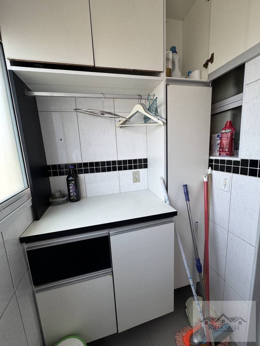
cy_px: 173
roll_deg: +3.2
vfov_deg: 102.1
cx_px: 130
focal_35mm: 14
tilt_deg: -10.1
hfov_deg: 85.7
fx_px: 140
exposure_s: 1/167
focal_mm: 2.22
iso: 40
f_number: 2.2
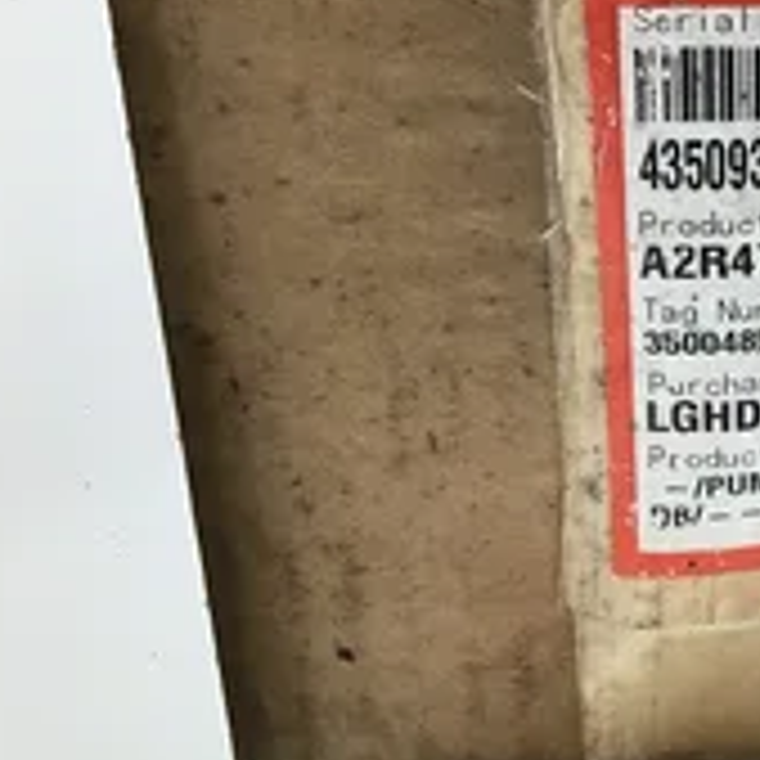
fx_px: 1615
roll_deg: -4.6
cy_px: 301
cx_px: 832
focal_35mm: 65
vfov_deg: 26.4
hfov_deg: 24.7
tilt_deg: -26.0
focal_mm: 3.3
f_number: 2.4
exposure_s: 1/40
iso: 25
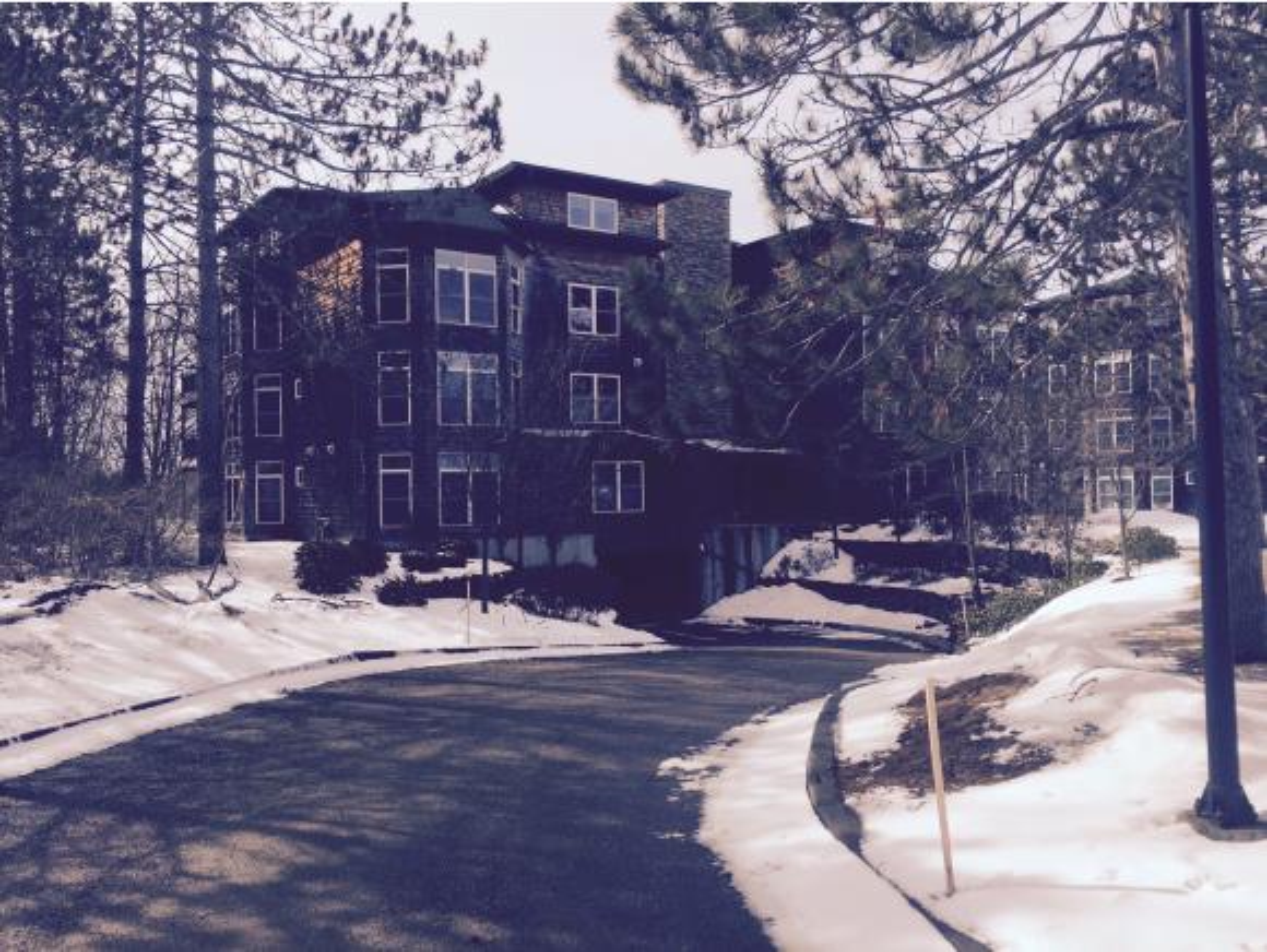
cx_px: 634
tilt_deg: -0.1
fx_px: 1062
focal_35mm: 29
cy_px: 476
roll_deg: +0.7
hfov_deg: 61.6
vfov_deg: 48.3
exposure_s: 1/2198
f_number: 2.2
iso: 32
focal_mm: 4.15
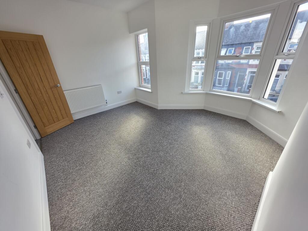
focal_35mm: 13
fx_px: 116
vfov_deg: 89.9
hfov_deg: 106.2
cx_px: 154
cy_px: 116
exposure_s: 1/100
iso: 25
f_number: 1.9
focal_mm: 2.2
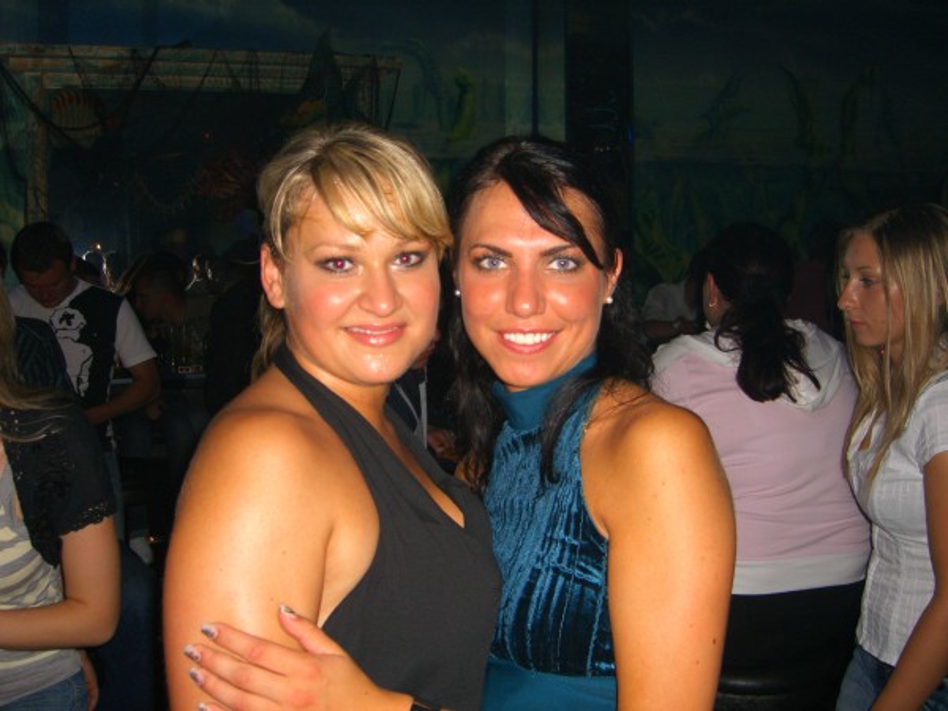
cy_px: 356
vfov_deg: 37.7
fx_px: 1041
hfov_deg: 49.0
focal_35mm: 38
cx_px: 474
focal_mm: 7.9
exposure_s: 1/60
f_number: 2.8
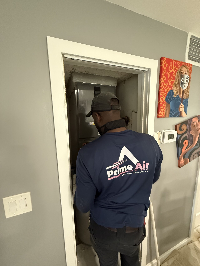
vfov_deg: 102.1
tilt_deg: -9.1
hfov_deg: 85.7
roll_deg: +1.7
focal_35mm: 14
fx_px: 108
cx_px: 100
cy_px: 133
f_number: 2.2
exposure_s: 1/60
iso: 800
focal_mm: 2.22
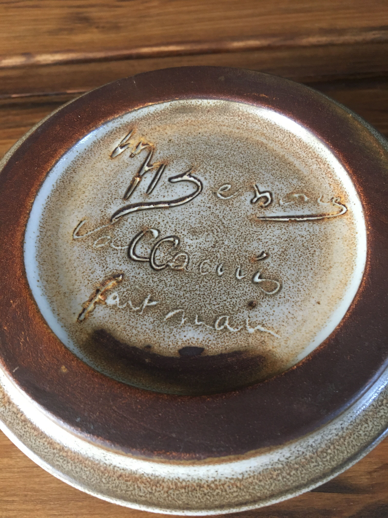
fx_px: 433
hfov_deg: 48.2
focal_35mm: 29
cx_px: 194
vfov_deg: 61.7
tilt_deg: -63.1
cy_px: 259
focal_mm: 4.15
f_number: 2.2
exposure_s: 1/33
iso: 160
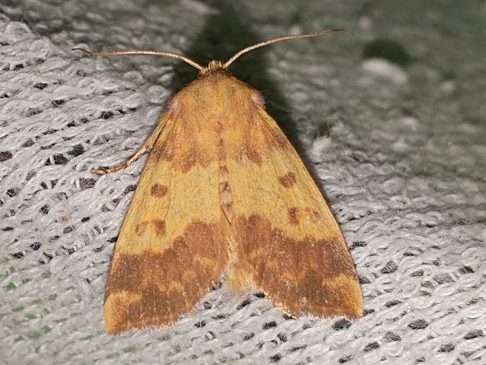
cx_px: 243
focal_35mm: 26
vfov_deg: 53.1
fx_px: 365
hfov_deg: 67.3
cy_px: 182
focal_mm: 4.3
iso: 50
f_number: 2.4
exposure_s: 1/699
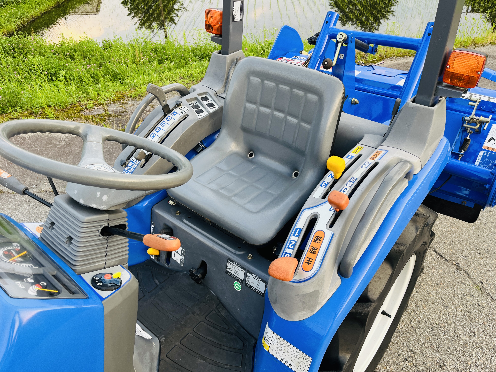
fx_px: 373
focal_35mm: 26
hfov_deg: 67.3
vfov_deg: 53.1
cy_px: 186
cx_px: 248
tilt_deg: -37.4
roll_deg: +1.7
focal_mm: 5.1
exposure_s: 1/121
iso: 40
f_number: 1.6
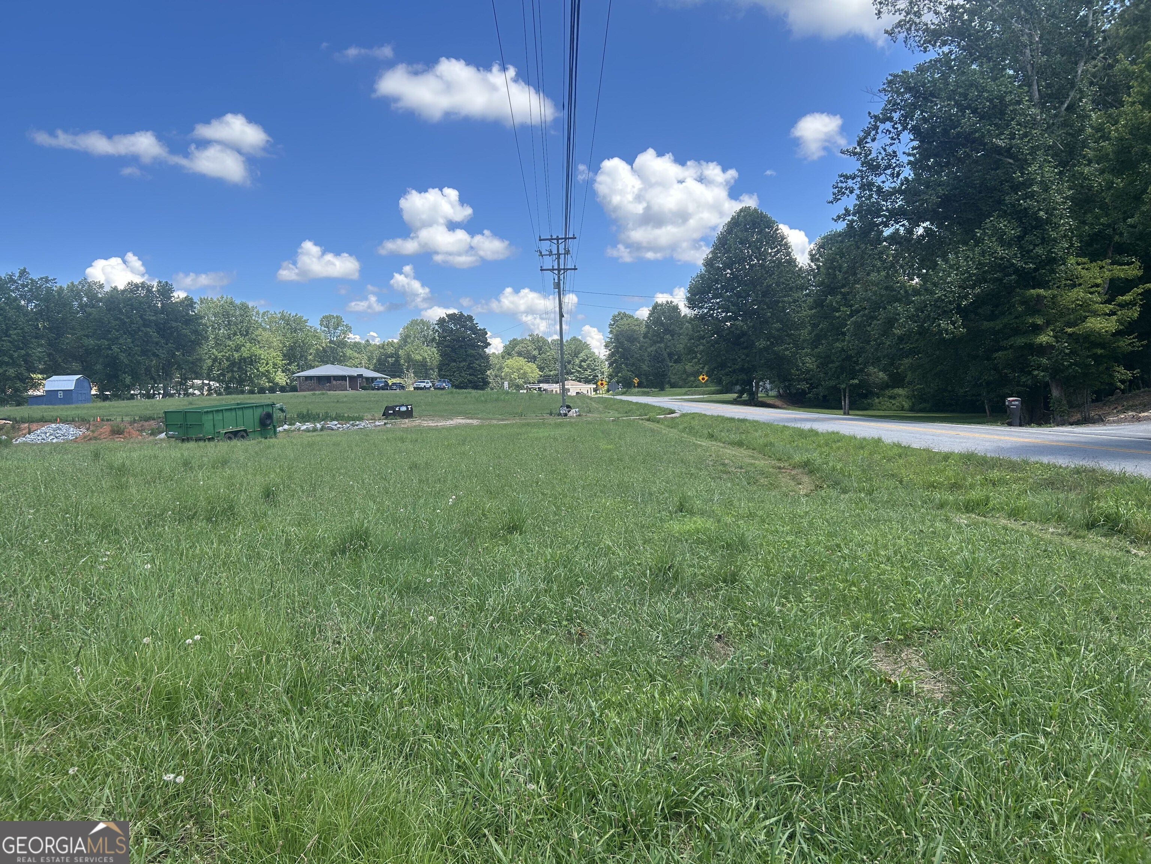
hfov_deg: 67.3
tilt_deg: -1.3
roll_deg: +2.2
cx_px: 576
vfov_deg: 53.1
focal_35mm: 26
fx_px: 865
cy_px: 432
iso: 50
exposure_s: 1/2045
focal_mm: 5.7
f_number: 1.5
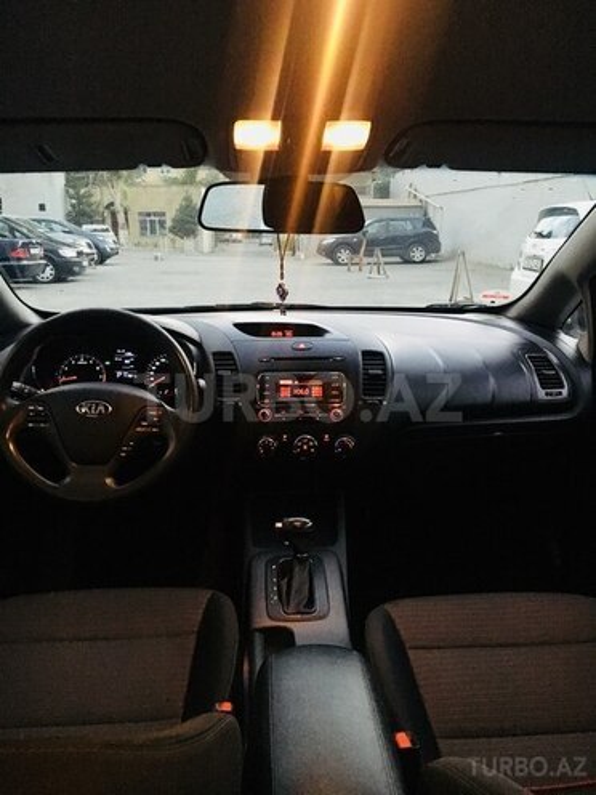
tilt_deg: -13.0
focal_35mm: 29
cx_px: 298
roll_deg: +2.2
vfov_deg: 61.7
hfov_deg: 48.2
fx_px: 666
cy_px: 398
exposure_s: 1/17
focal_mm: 4.15
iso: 320
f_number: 2.2
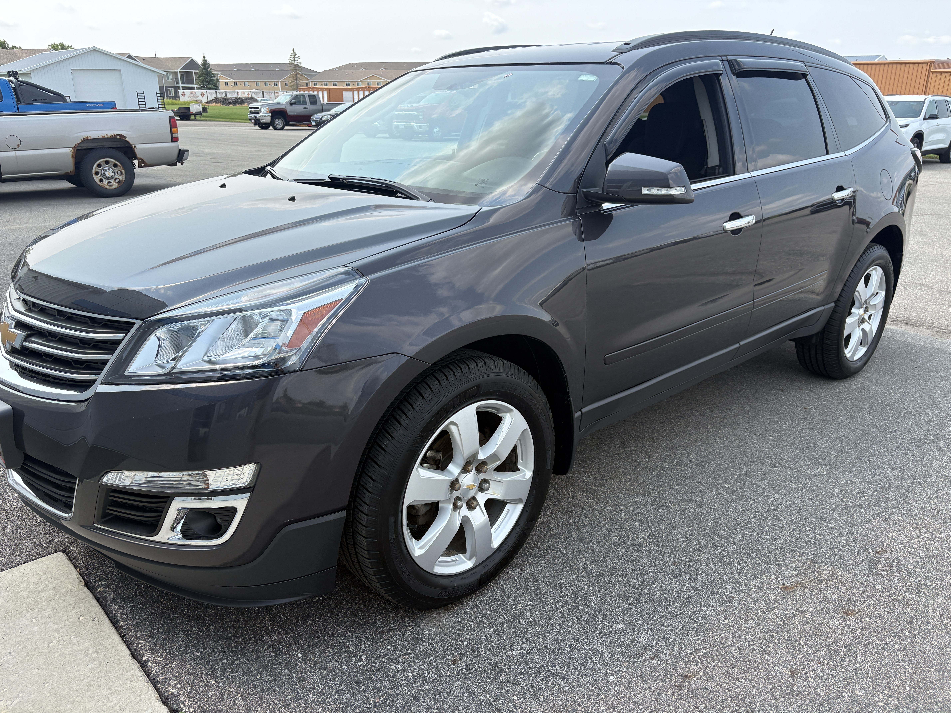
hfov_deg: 67.3
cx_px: 476
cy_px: 356
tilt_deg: -17.9
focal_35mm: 26
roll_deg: +3.1
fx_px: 714
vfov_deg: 53.1
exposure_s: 1/1550
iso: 50
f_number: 1.6
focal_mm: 5.96
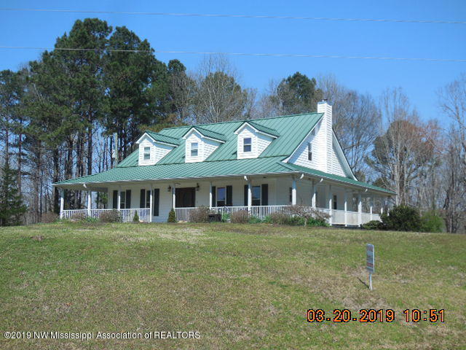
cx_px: 233
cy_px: 175
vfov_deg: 31.5
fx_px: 619
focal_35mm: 46
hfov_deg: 41.2
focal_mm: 8.2
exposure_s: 1/1600
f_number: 3.8
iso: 125
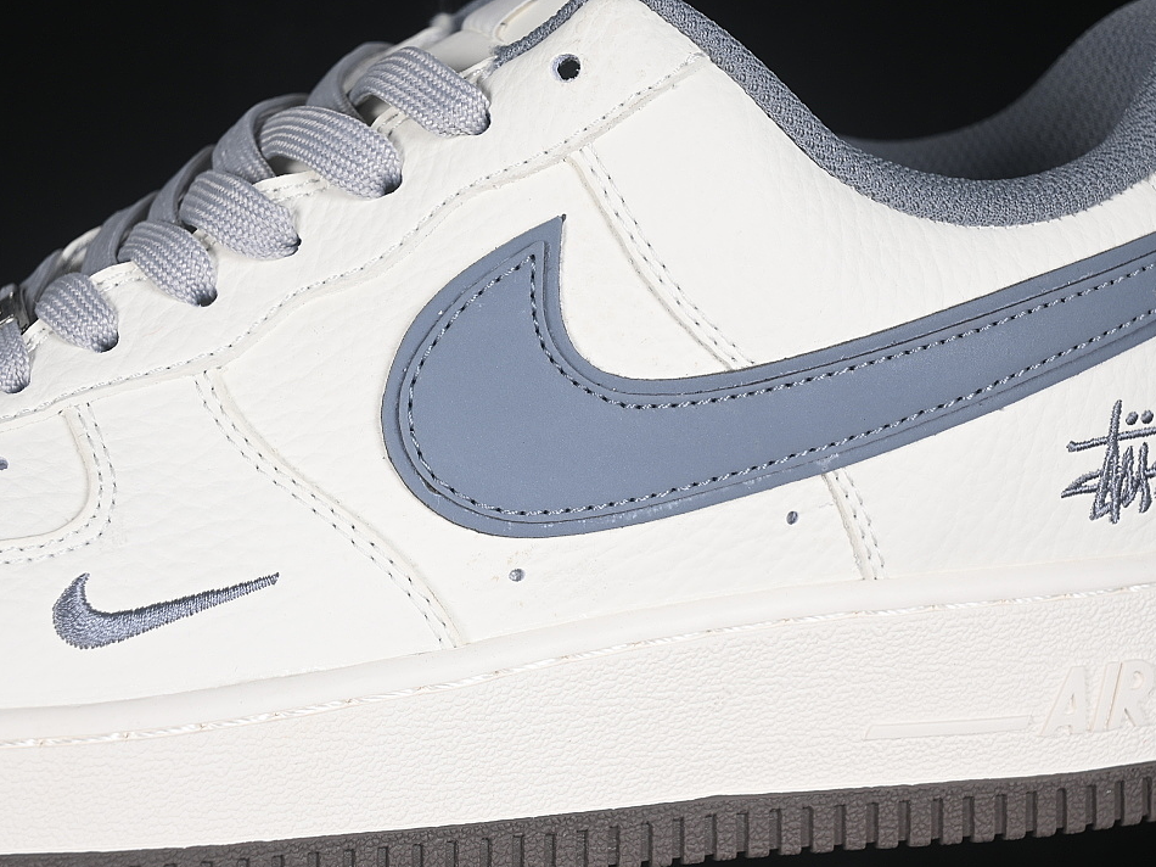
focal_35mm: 82
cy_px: 434
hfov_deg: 23.8
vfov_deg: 18.0
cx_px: 573
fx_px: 2738
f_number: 7.1
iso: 160
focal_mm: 50
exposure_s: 1/80
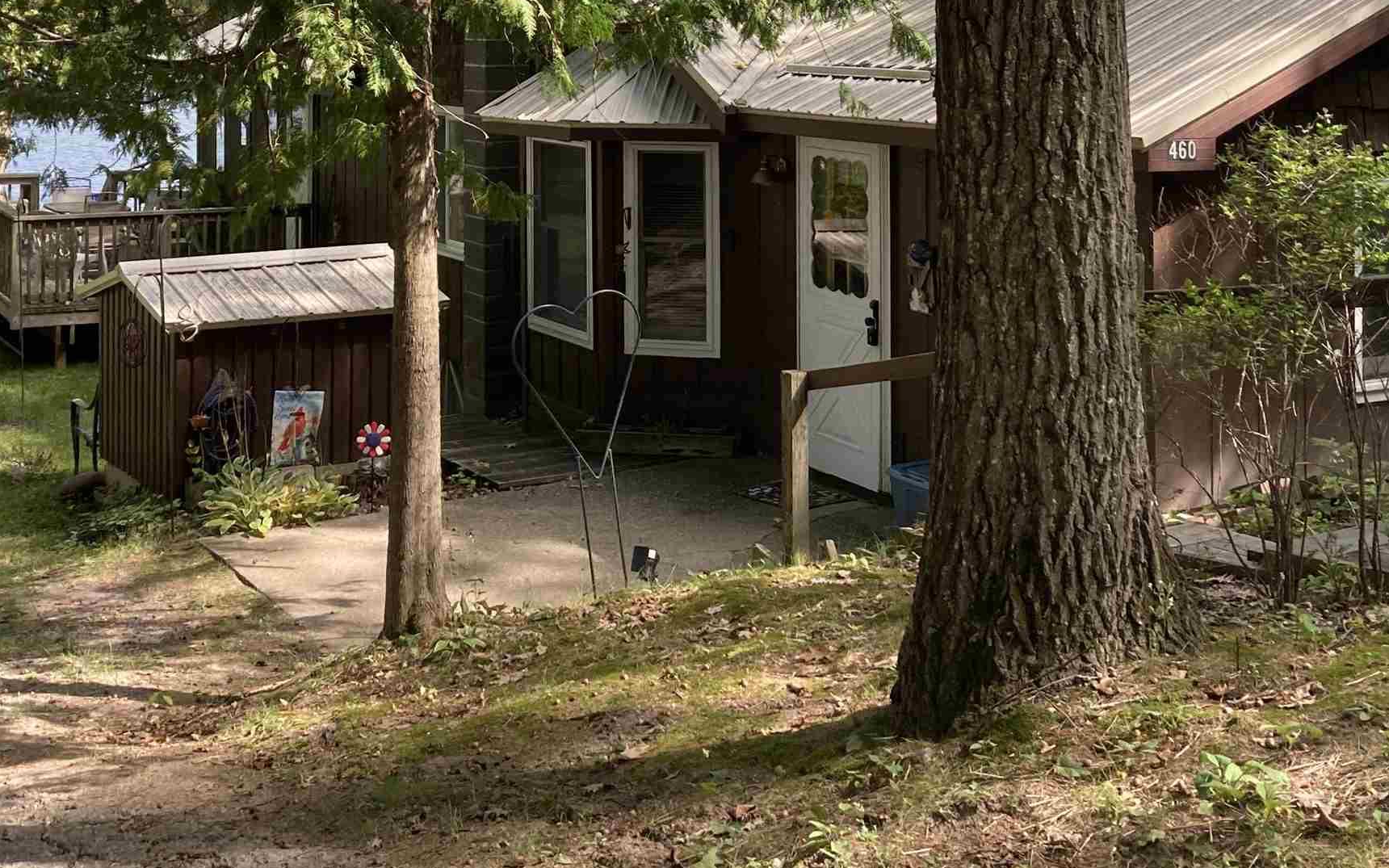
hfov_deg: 38.1
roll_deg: -0.2
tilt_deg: +0.9
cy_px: -45
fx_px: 2006
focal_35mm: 53
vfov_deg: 23.2
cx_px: 619
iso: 20
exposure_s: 1/421
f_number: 1.8
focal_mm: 3.99
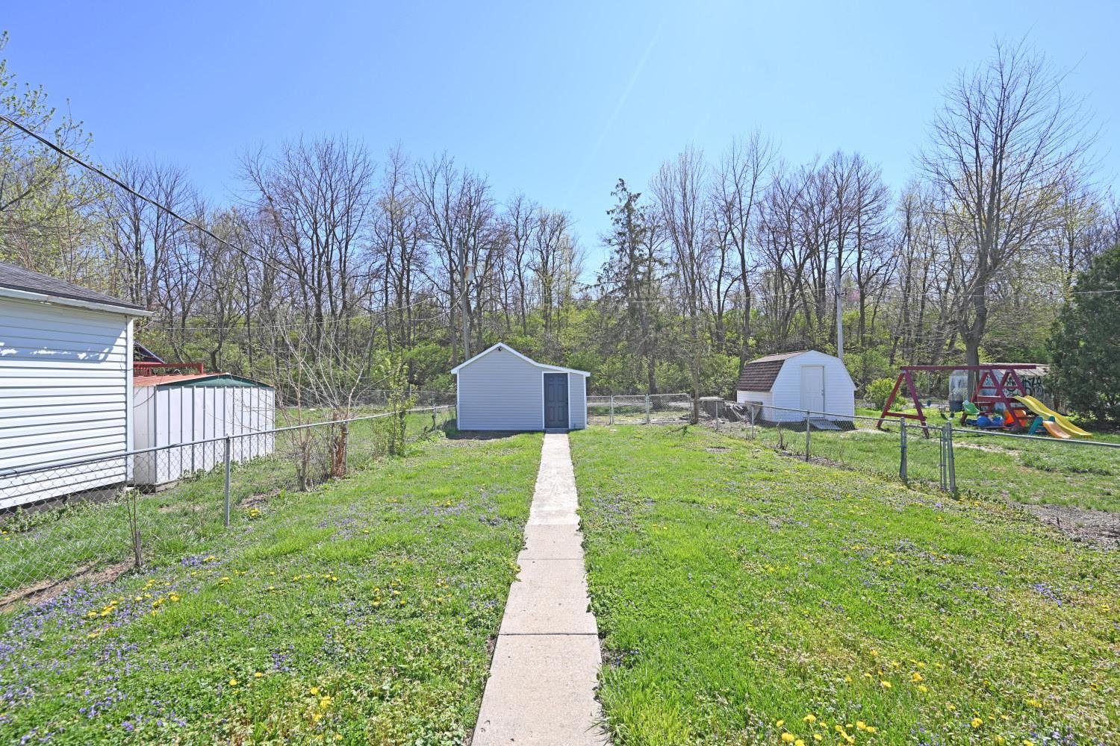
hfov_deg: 100.4
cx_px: 560
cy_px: 373
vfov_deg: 77.3
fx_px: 467
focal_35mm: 15
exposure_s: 1/200
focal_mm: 15
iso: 64
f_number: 6.3
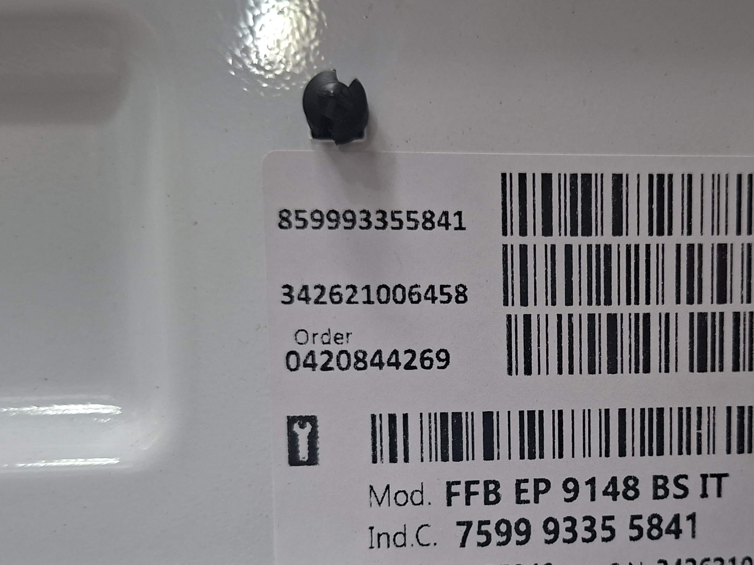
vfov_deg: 36.3
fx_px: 849
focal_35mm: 39
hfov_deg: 46.6
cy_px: 389
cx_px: 542
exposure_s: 1/50
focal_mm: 5.54
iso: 320
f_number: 1.8
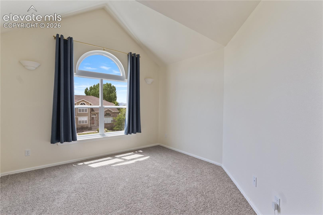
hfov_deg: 95.5
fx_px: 147
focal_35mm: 16
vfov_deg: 72.6
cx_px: 162
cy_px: 108
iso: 125
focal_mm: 10.9
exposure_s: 1/5
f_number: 9
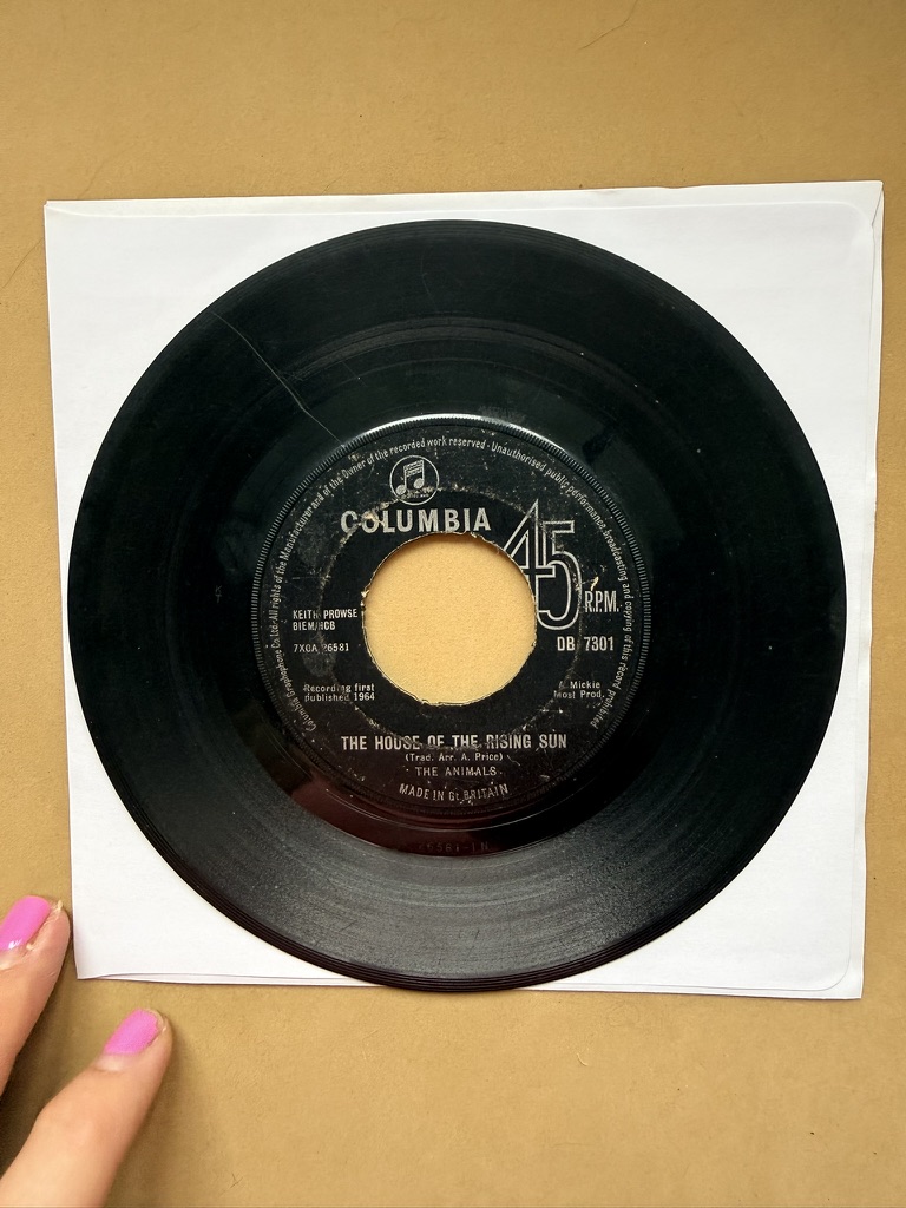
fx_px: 838
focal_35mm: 24
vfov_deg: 71.6
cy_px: 604
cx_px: 453
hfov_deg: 56.8
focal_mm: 2.22
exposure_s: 1/99
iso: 200
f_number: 2.2
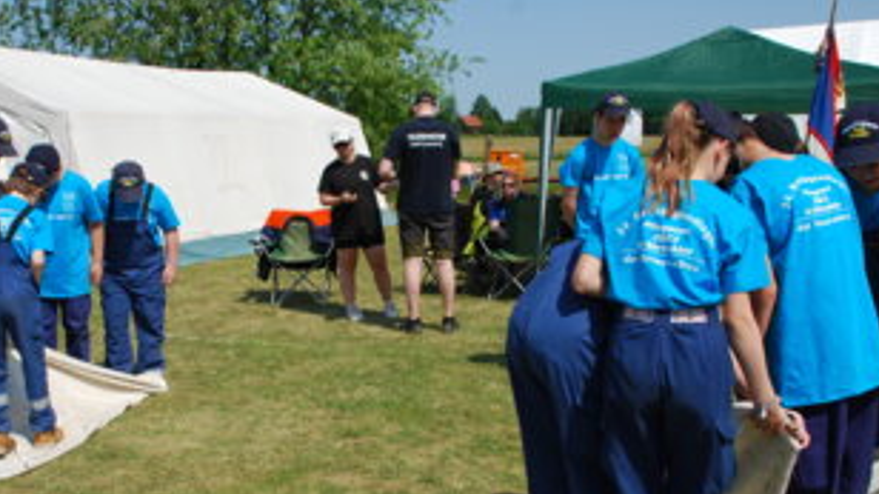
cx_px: 377
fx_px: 1048
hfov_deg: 45.4
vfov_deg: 26.4
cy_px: 313
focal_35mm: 45
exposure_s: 1/250
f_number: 8
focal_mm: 22
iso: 100
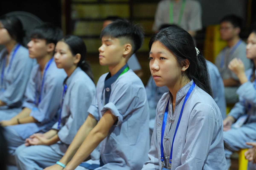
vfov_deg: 13.0
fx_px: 747
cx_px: 128
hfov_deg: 19.5
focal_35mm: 105
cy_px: 85
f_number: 4
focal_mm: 105
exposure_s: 1/100
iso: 3200
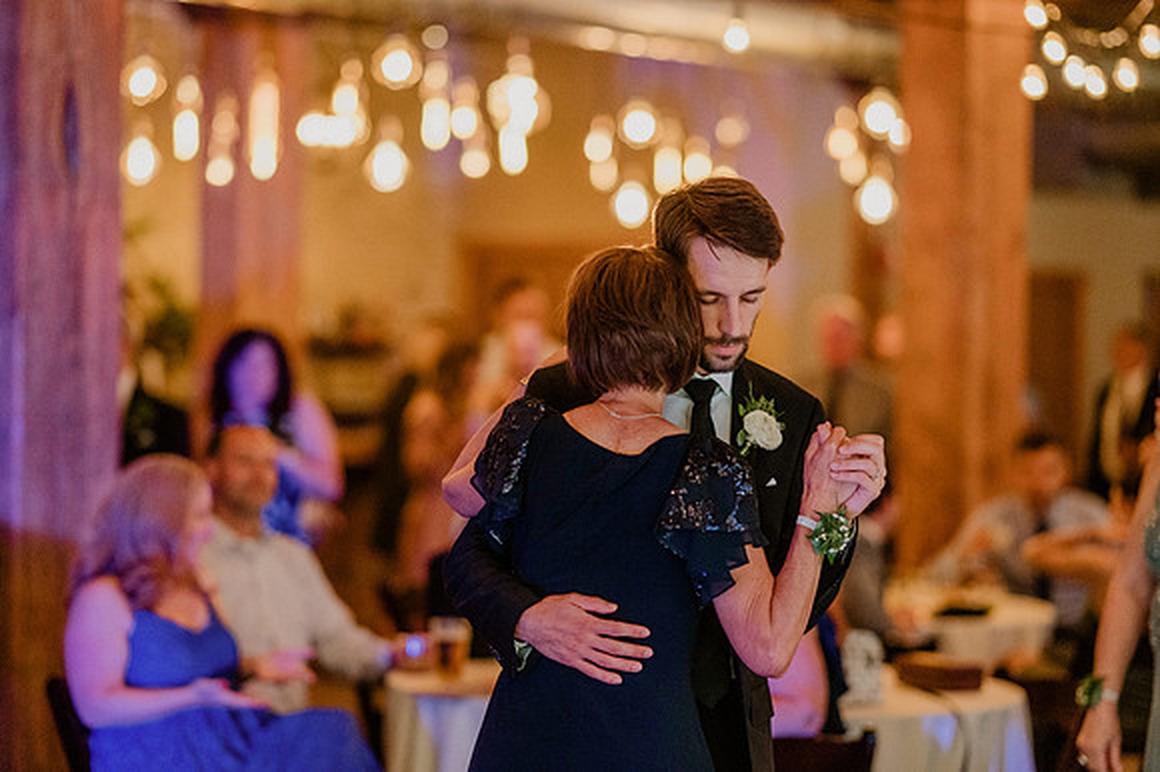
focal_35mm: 105
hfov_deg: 19.5
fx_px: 3381
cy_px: 386
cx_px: 580
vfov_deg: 13.0
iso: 3200
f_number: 2
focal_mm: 105
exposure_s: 1/250
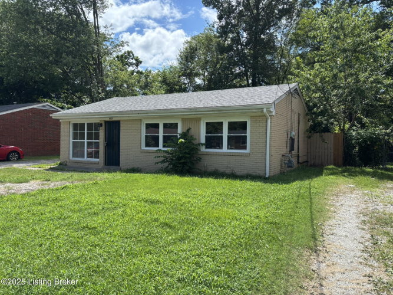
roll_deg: -1.0
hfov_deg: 67.3
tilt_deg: -1.4
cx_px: 196
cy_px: 148
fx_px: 295
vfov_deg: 53.0
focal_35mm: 26
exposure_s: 1/1949
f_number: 1.6
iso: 50
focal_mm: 5.96
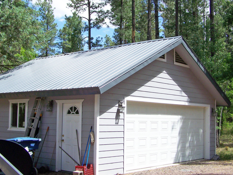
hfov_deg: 36.2
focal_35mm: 53
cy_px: 82
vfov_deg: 27.5
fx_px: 357
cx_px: 116
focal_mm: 6.3
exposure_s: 1/320
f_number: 4
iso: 64
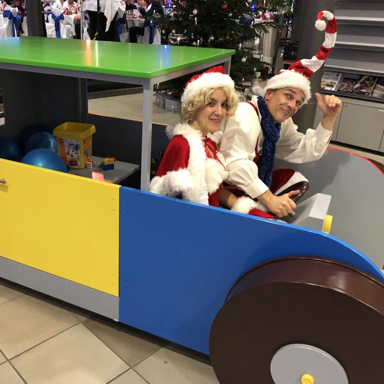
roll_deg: -0.9
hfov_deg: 48.0
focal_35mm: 34
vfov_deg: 48.4
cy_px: 190
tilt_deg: -21.5
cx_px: 145
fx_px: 427
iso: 80
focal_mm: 3.99
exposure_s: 1/8
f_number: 1.8
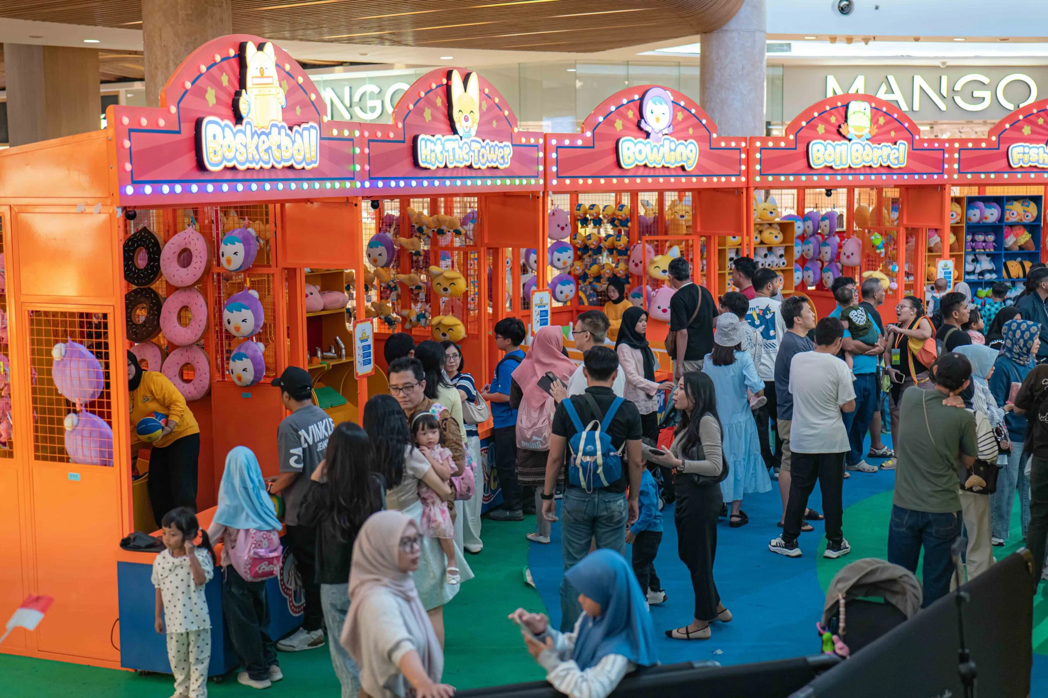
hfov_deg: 39.6
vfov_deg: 27.0
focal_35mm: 50
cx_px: 524
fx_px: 1455
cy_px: 349
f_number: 1.8
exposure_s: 1/250
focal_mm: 50
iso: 500
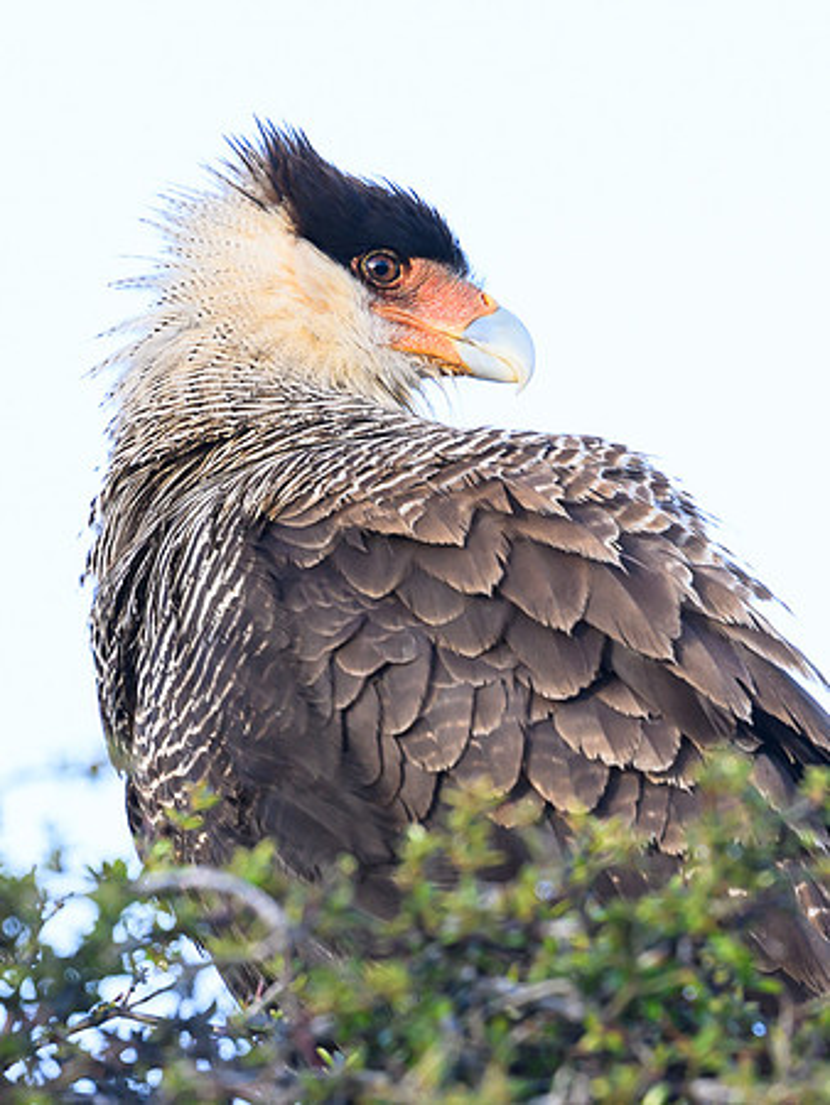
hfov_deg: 1.9
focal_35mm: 780
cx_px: 396
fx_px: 24912
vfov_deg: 2.5
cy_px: 443
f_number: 4
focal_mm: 400
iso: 800
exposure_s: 1/1000
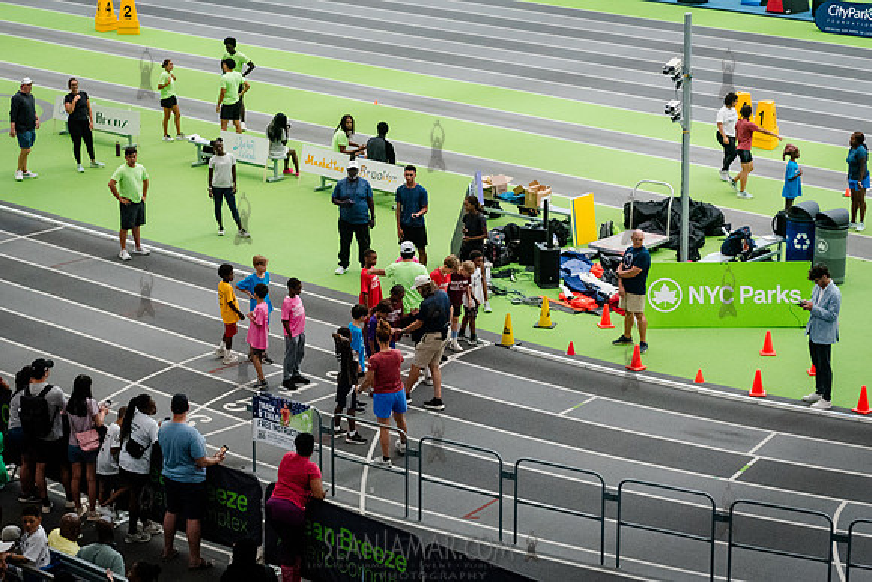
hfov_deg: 22.8
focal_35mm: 89
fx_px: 2157
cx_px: 370
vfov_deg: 15.4
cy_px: 261
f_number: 3.5
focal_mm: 62
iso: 6400
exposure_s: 1/1250
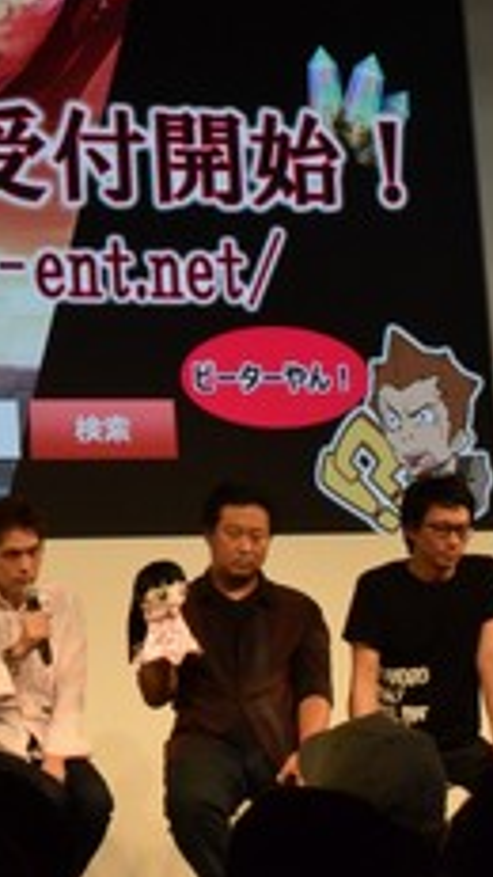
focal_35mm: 108
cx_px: -155
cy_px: 270
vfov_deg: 19.7
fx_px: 2513
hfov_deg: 10.9
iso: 3200
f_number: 25
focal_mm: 31
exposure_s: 1/100
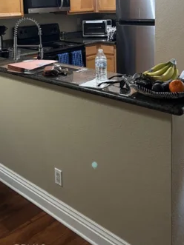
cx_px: 88
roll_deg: +1.7
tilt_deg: -6.4
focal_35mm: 44
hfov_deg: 32.8
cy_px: 47
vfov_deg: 41.0
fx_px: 312
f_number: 1.6
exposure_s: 1/40
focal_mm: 5.96
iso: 400
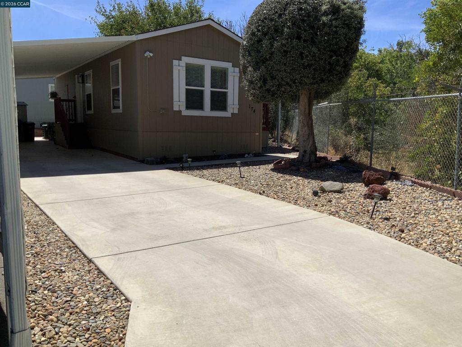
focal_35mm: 29
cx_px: 231
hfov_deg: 61.7
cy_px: 174
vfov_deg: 48.2
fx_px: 387
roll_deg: -0.1
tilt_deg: -8.8
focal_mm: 3
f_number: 1.8
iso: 20
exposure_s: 1/3322
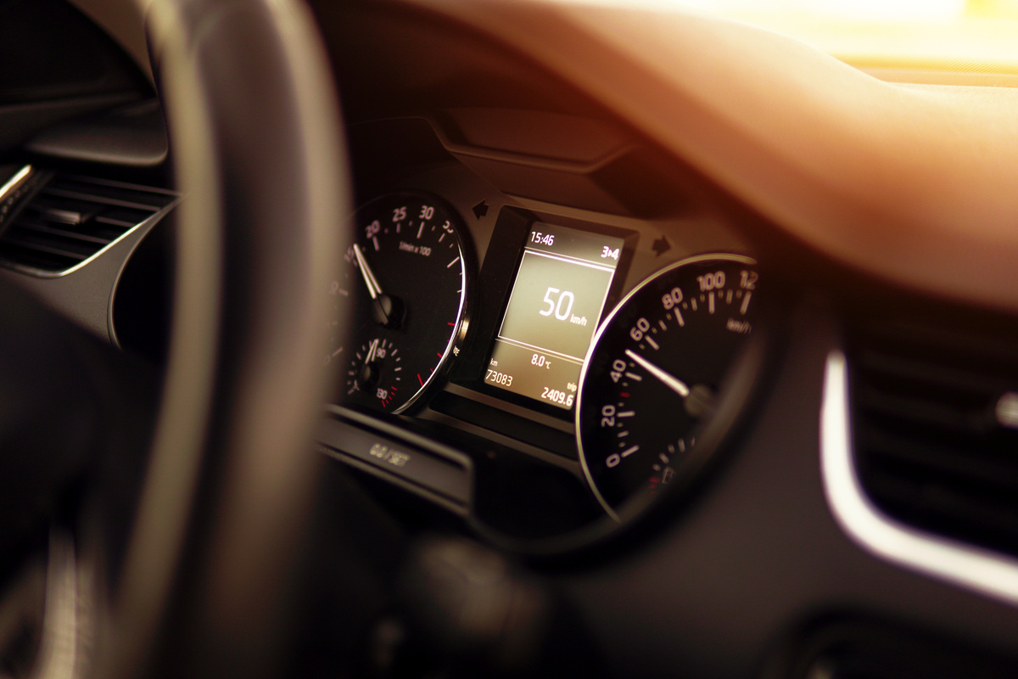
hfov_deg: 43.6
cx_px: 509
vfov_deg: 29.9
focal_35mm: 45
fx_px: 1272
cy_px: 340
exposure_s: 1/160
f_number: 1.4
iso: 200
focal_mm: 30
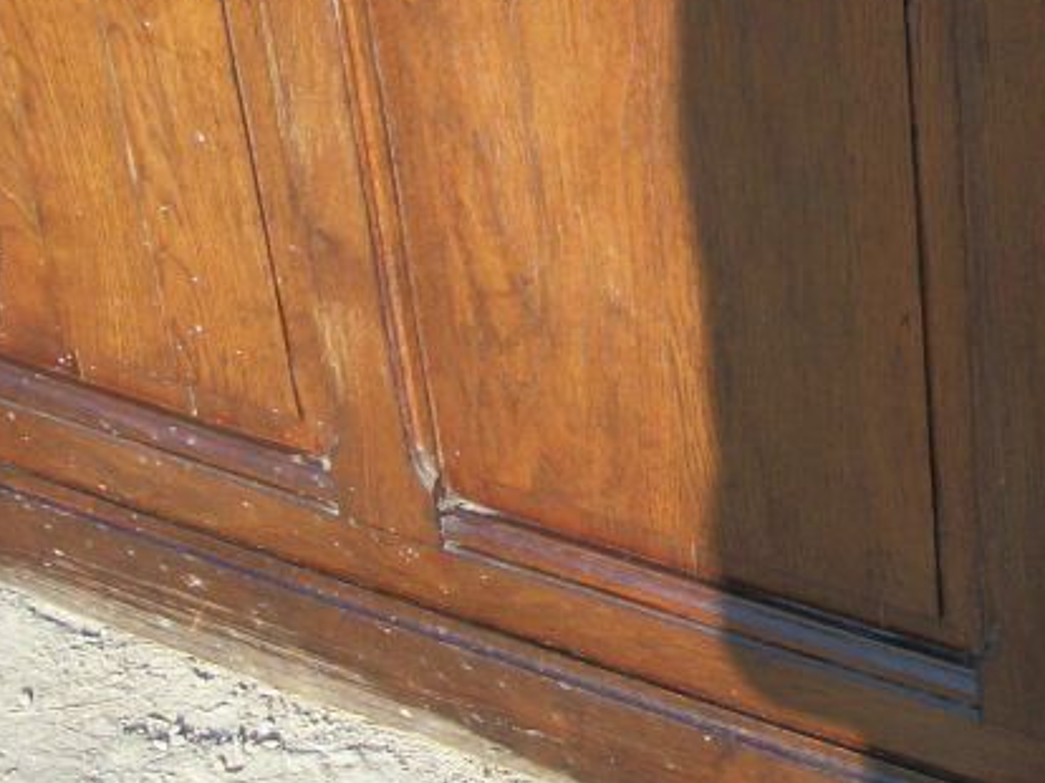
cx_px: 1106
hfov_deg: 19.1
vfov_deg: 14.8
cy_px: 124
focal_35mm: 99
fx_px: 2987
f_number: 2.9
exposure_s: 1/400
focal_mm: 5.7
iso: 80
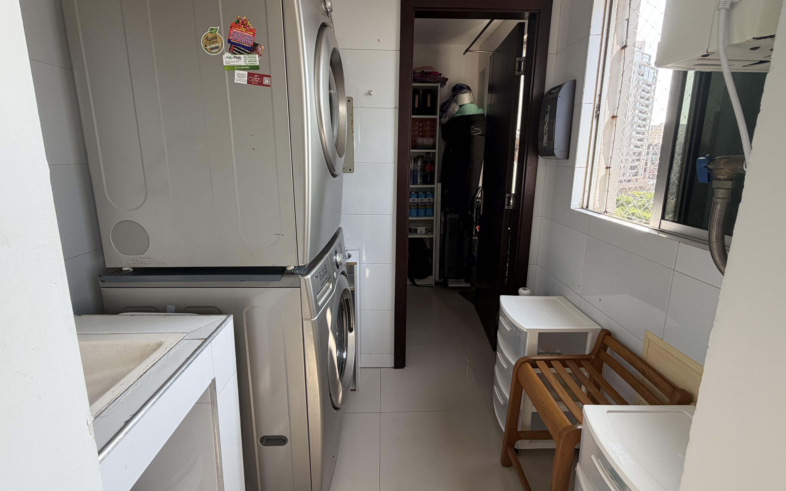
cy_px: 206
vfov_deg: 74.3
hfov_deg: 101.5
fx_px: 321
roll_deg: -0.8
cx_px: 395
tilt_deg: -9.8
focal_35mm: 15
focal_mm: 2.22
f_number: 2.2
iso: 80
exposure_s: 1/121
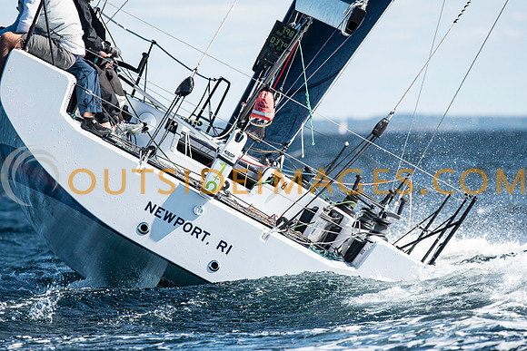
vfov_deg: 3.0
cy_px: 176
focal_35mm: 460
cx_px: 264
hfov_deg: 4.5
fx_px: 6736
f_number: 5
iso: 320
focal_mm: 300
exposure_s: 1/2000
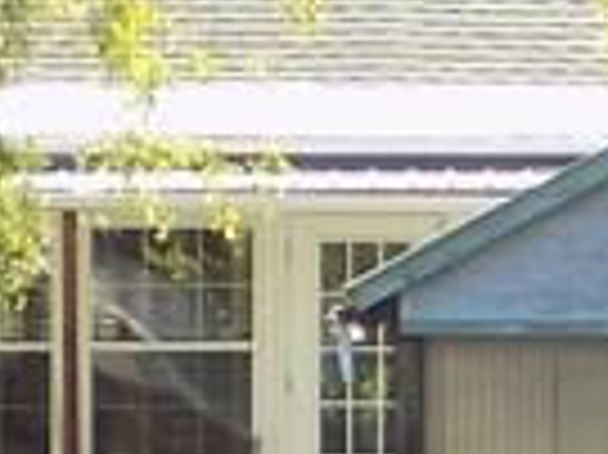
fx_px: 11424
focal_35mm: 651
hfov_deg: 3.0
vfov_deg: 2.3
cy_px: 742
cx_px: 459
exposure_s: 1/100
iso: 80
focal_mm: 15.3
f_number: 4.4
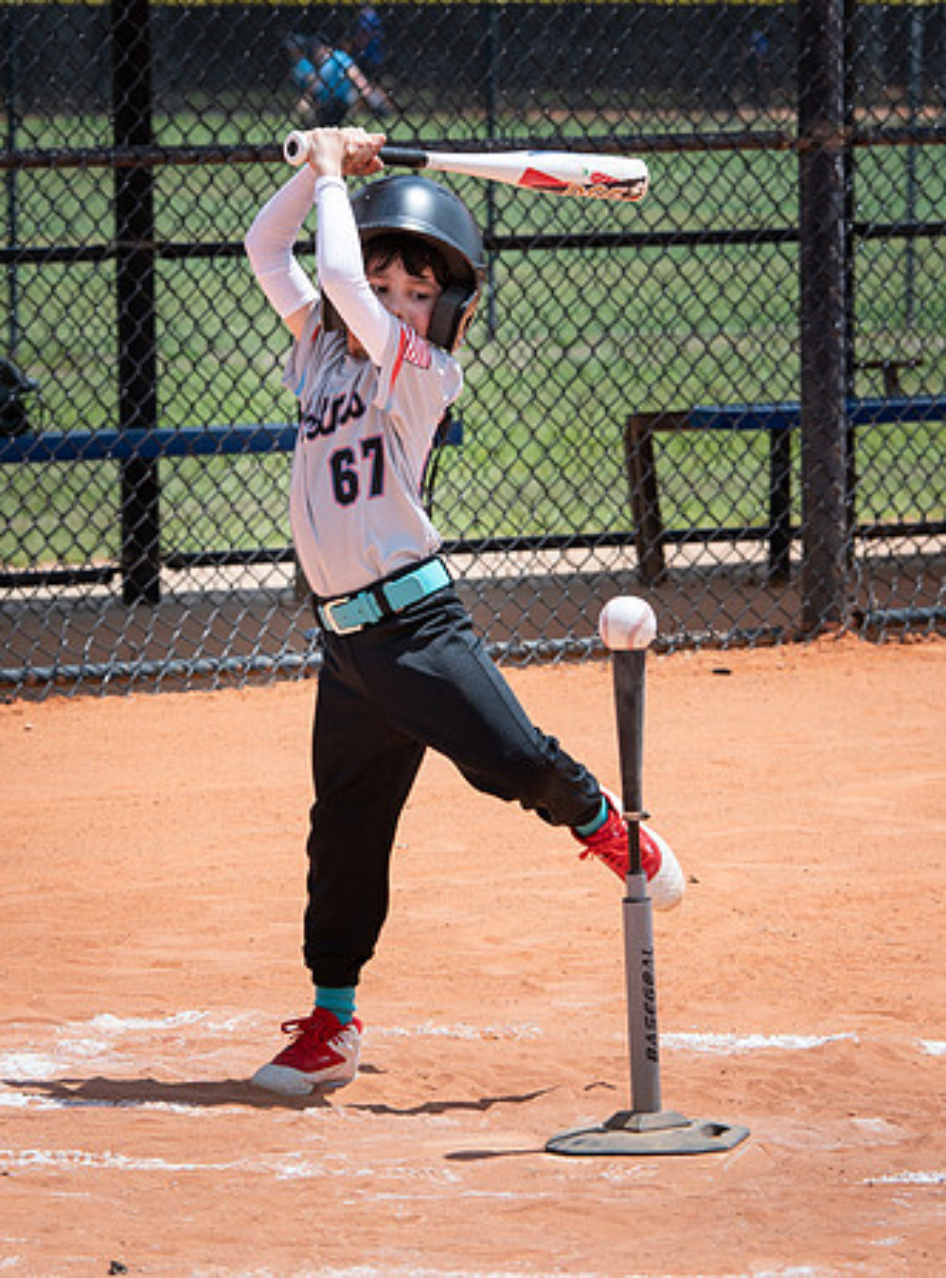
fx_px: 8155
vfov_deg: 9.0
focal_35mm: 222
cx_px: 534
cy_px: 772
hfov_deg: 6.6
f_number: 7.1
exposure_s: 1/640
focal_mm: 125
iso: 160
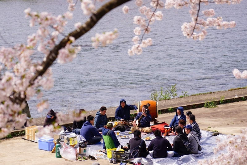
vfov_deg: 13.1
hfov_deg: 19.4
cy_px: 82
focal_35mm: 105
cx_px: 124
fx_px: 721
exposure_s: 1/800
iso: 125
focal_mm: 105
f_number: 4
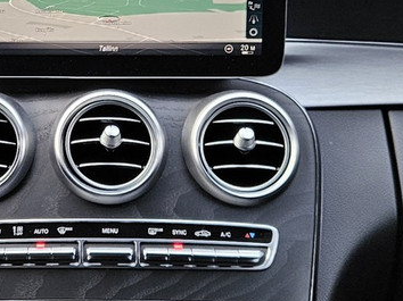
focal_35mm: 104
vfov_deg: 14.0
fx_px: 1210
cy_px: 15
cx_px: 68
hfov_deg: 18.7
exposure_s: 1/56.2
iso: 100
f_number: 1.8
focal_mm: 5.4
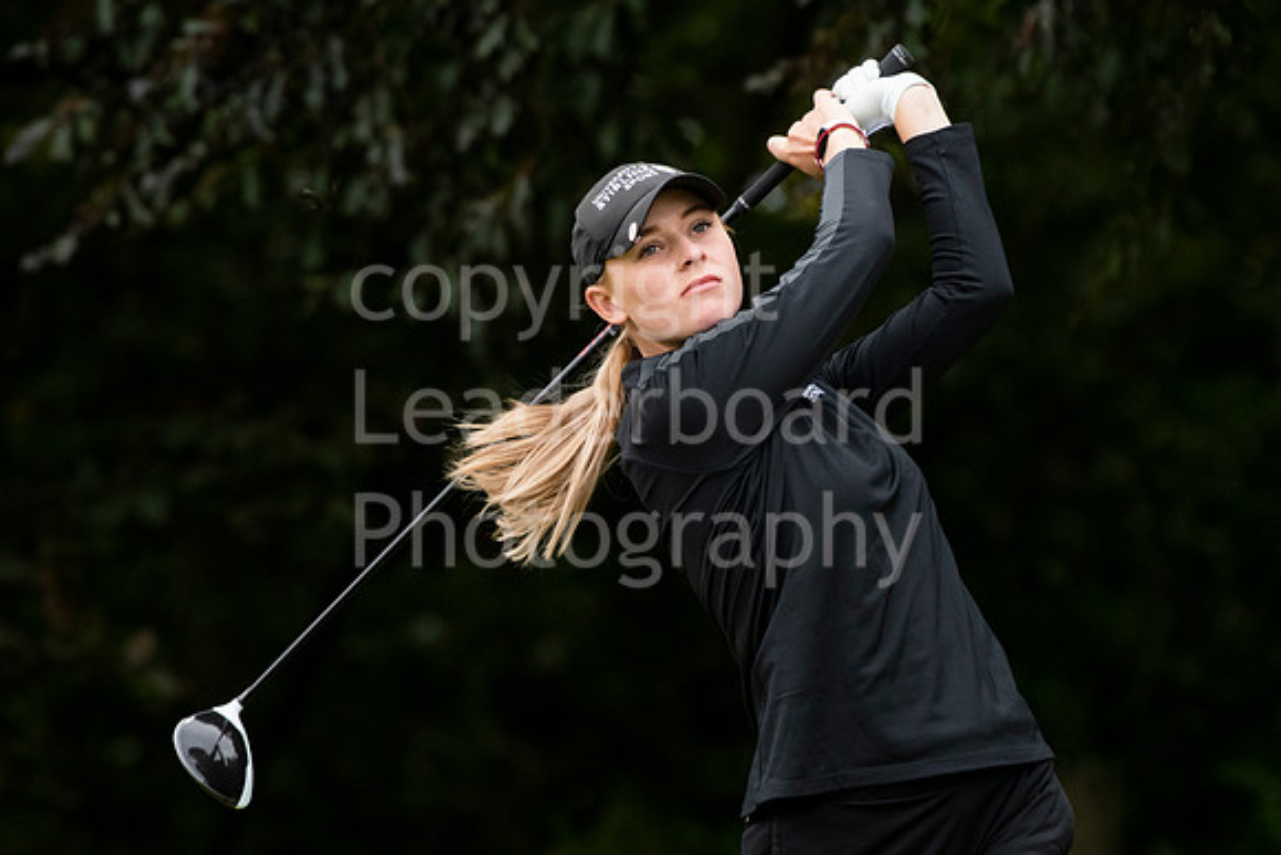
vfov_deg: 2.4
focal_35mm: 585
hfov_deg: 3.5
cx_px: 640
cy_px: 428
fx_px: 20820
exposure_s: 1/1250
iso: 1600
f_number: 5.6
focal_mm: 390
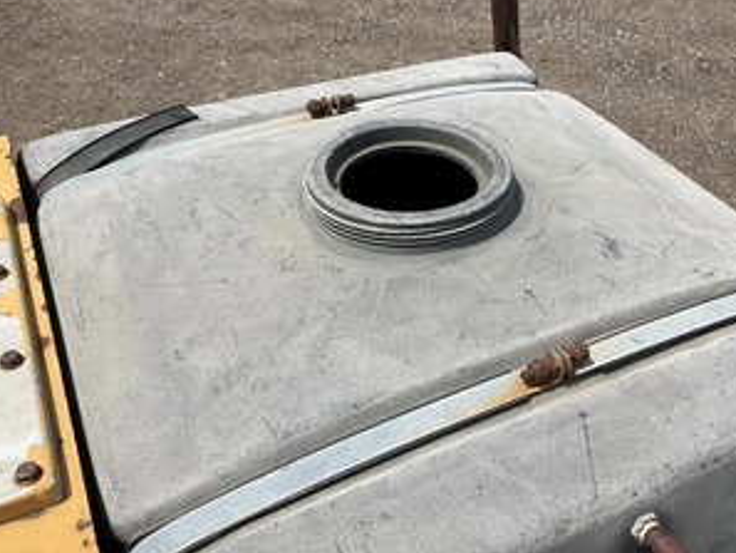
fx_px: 830
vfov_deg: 36.8
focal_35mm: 39
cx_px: 456
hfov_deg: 47.4
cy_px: 253
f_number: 1.8
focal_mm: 3
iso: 25
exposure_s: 1/2141
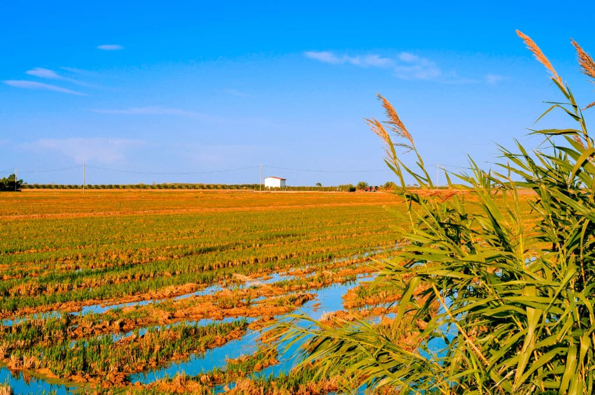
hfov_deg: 37.9
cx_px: 298
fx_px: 867
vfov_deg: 25.7
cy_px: 198
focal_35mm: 52
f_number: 9
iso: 200
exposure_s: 1/400
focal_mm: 35
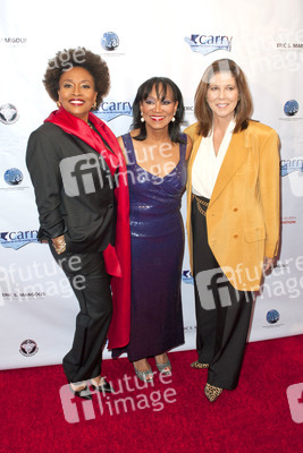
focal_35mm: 24
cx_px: 152
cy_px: 226
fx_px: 303
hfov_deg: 53.2
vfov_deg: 73.7
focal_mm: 24
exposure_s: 1/320
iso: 500
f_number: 5.6
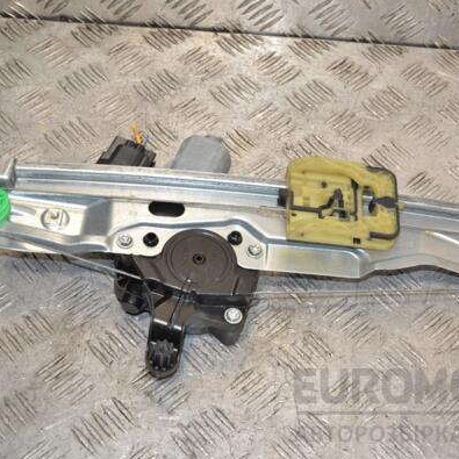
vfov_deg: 27.7
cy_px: 231
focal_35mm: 62
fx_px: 930
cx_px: 272
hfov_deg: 27.7
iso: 800
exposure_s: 1/200
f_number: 7.1
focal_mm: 32
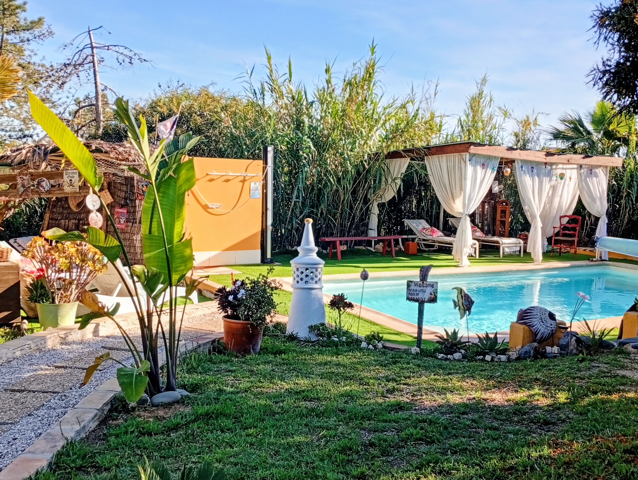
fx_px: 738
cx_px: 319
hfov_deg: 46.7
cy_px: 240
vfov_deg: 36.0
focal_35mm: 40
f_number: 1.8
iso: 50
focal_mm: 3.98
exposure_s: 1/230
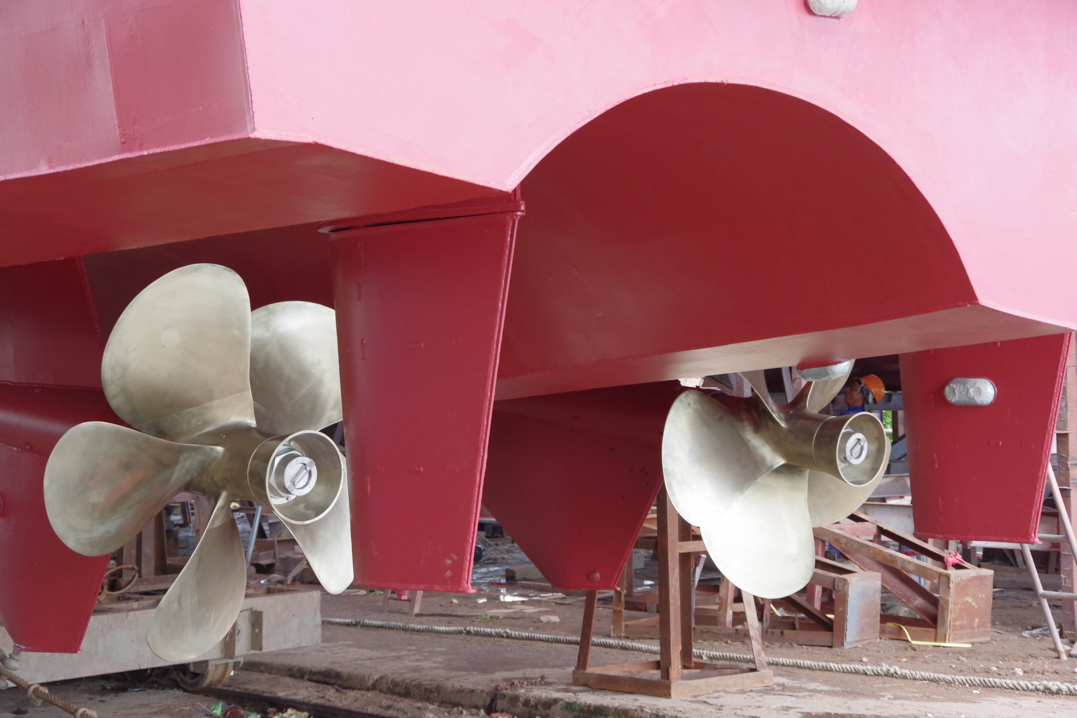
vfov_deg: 18.9
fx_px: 2154
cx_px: 538
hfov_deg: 28.1
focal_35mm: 72
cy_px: 359
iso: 1600
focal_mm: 48
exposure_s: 1/125
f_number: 6.3
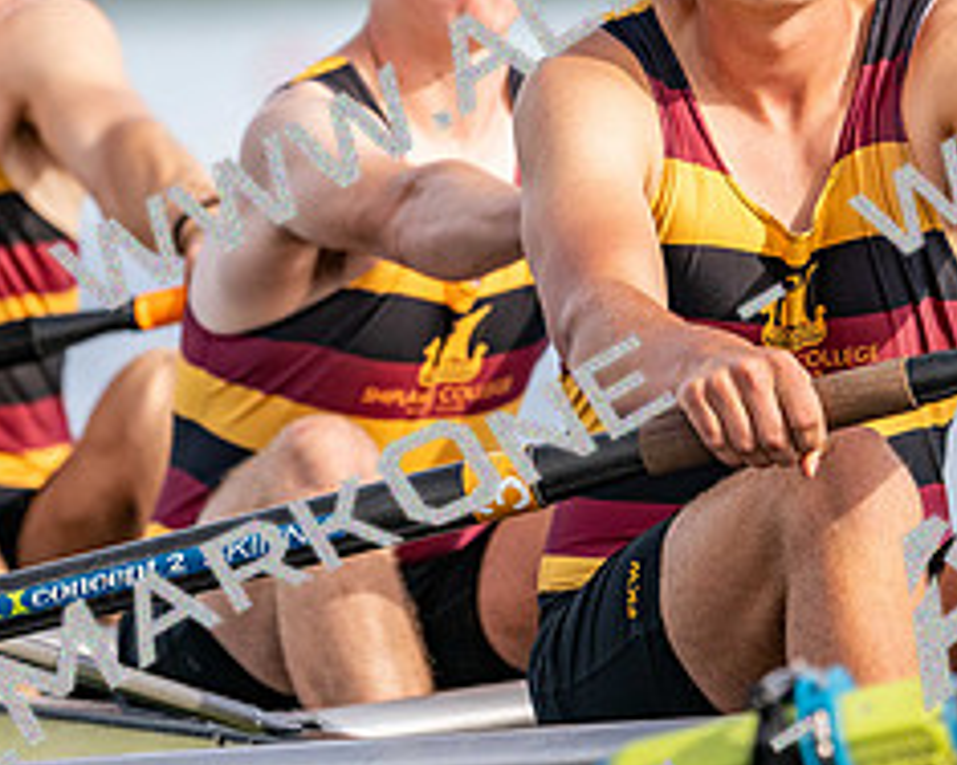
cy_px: 323
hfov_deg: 2.1
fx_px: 26199
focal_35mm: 925
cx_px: 554
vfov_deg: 1.7
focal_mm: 400
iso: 500
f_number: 4.5
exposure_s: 1/2500
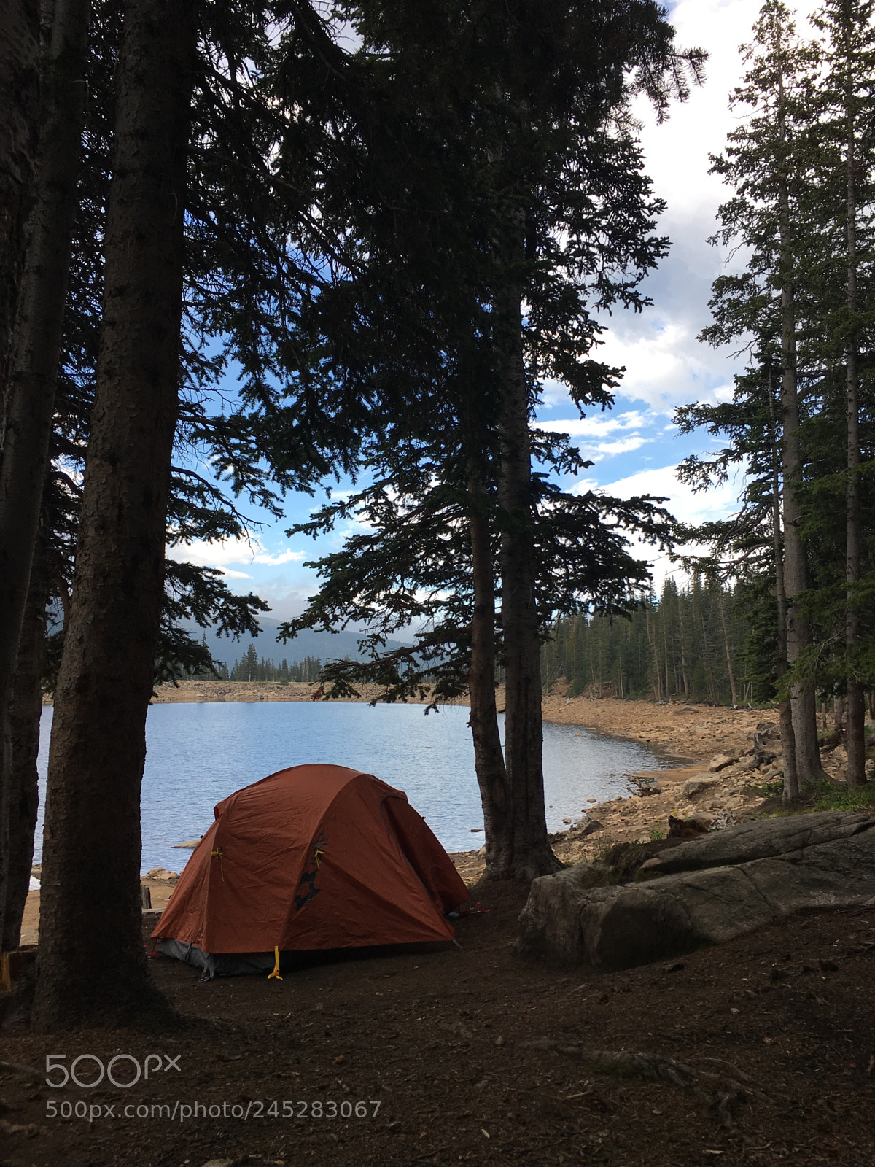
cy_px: 584
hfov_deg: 48.2
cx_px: 438
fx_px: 977
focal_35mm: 29
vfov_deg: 61.7
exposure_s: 1/388
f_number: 2.2
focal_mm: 4.15
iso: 25
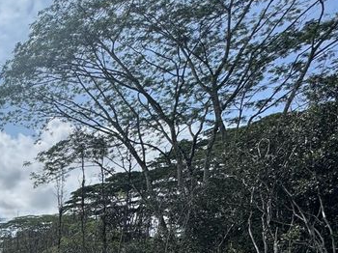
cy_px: 333
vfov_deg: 28.5
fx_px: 400
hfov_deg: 34.5
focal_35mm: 41
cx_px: -87
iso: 40
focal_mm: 2.22
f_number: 2.2
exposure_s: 1/2494
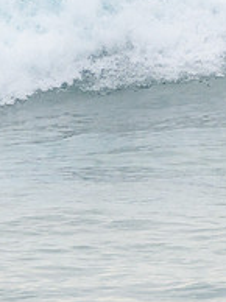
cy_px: 21
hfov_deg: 0.9
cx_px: 542
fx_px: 13810
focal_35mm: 1583
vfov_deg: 1.3
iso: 500
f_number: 6.3
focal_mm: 400
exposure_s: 1/1250
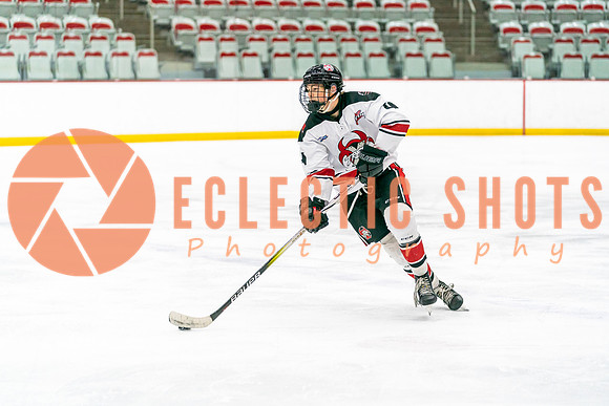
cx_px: 324
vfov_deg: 11.8
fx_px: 1964
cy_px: 203
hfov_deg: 17.6
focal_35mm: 116
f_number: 2.8
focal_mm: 109
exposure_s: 1/1250
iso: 3200
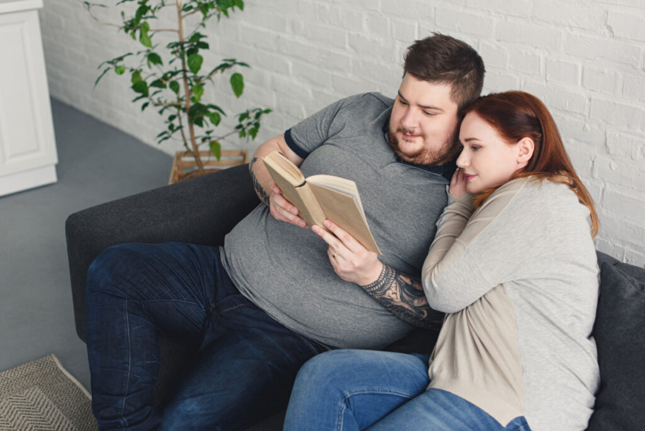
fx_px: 896
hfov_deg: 39.6
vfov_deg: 27.0
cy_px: 216
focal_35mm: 50
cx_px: 322
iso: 320
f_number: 3.2
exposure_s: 1/200
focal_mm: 50
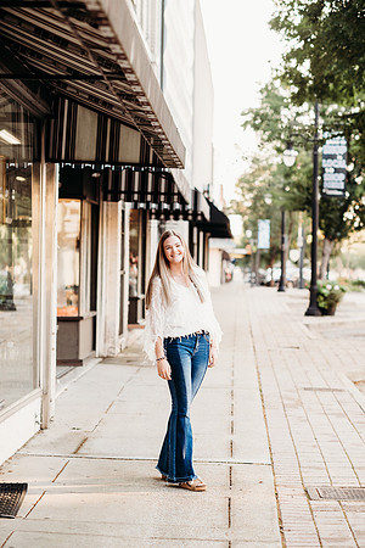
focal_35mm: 85
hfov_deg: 16.1
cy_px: 274
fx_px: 1293
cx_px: 182
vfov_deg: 23.9
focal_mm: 85
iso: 200
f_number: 2.8
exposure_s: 1/200
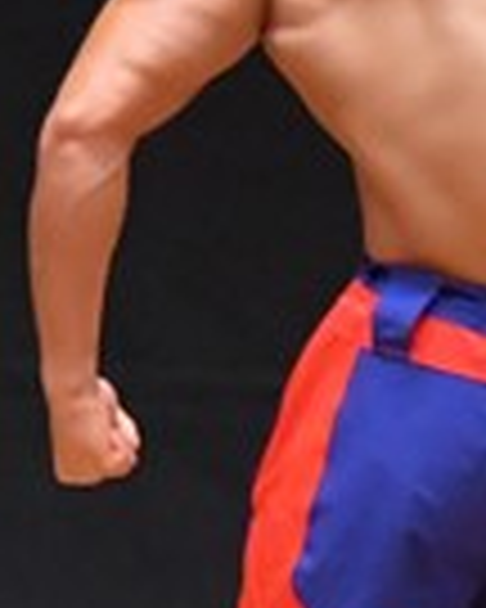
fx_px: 27563
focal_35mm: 1533
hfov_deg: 1.0
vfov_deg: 1.3
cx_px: 722
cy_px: 464
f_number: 5.6
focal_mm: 190
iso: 8000
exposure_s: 1/400
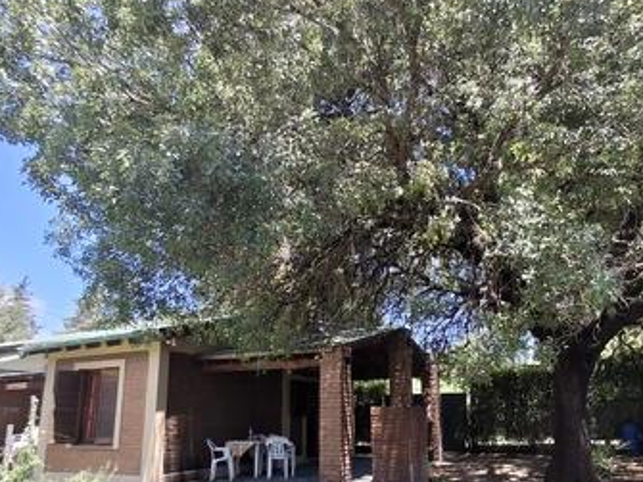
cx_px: 347
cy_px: 294
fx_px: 390
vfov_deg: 62.7
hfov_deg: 78.9
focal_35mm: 21
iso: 40
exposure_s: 1/379
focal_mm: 1.64
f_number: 2.2
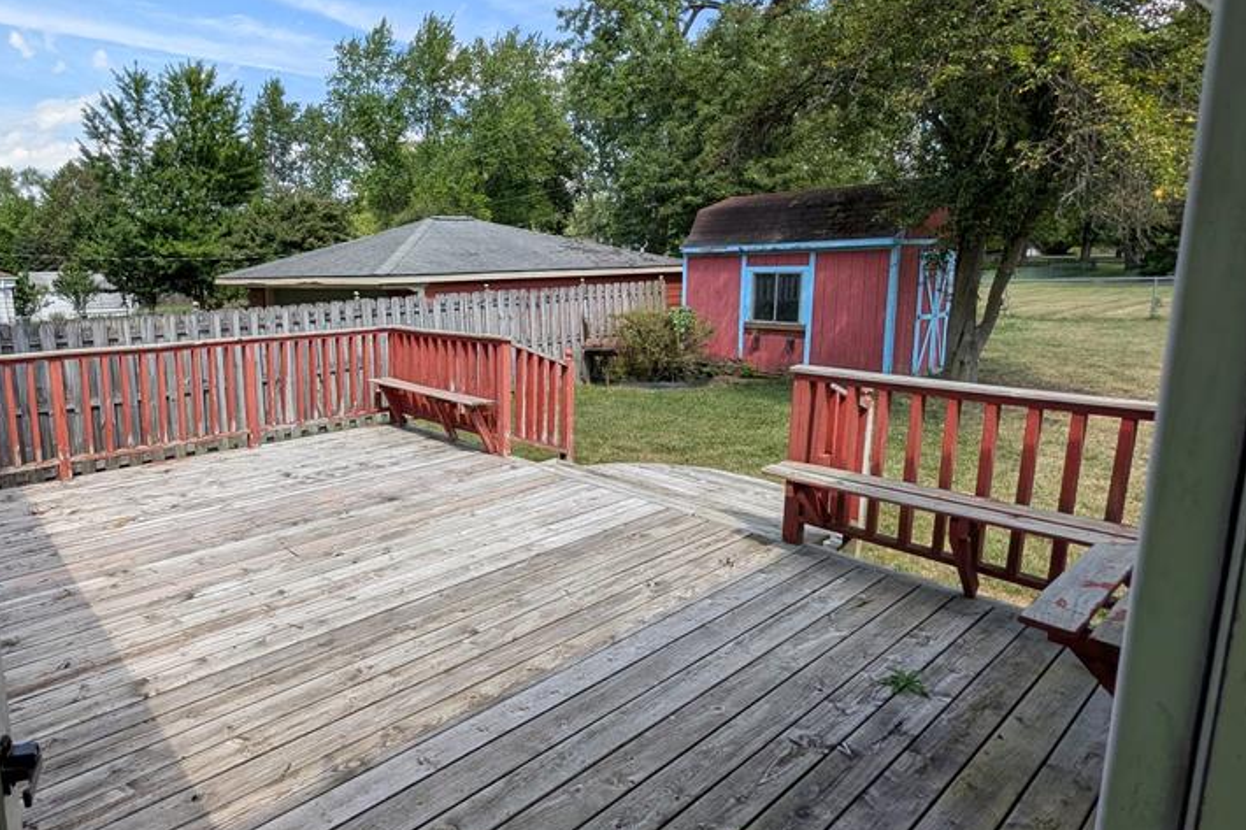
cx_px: 416
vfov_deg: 67.2
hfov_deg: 86.9
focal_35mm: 18
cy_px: 376
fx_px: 623
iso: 52
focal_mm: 2.02
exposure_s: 1/1949
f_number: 1.7
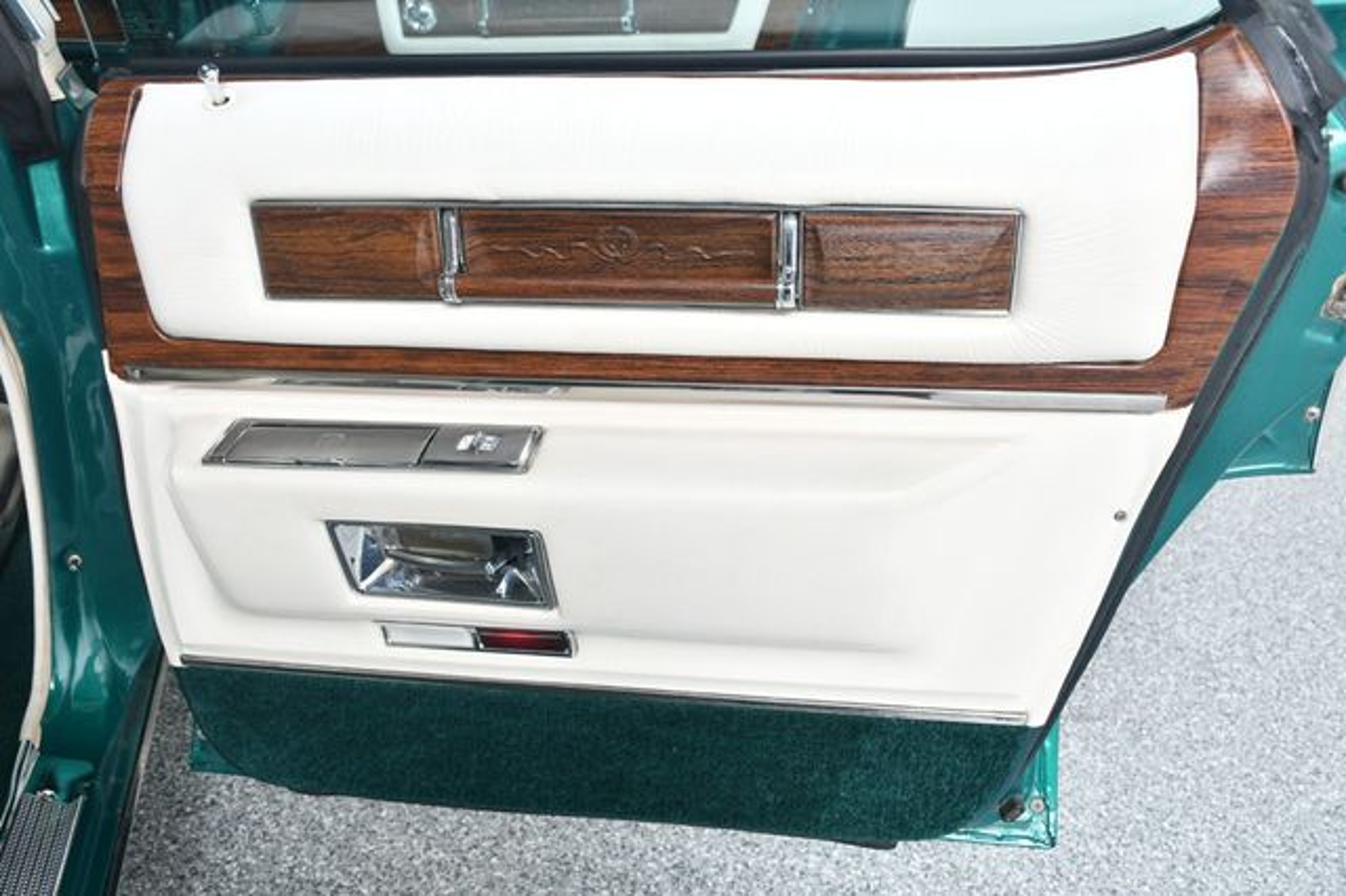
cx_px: 673
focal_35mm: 33
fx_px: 1233
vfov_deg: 39.9
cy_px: 448
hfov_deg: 57.2
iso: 100
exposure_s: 1/160
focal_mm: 22
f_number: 5.6
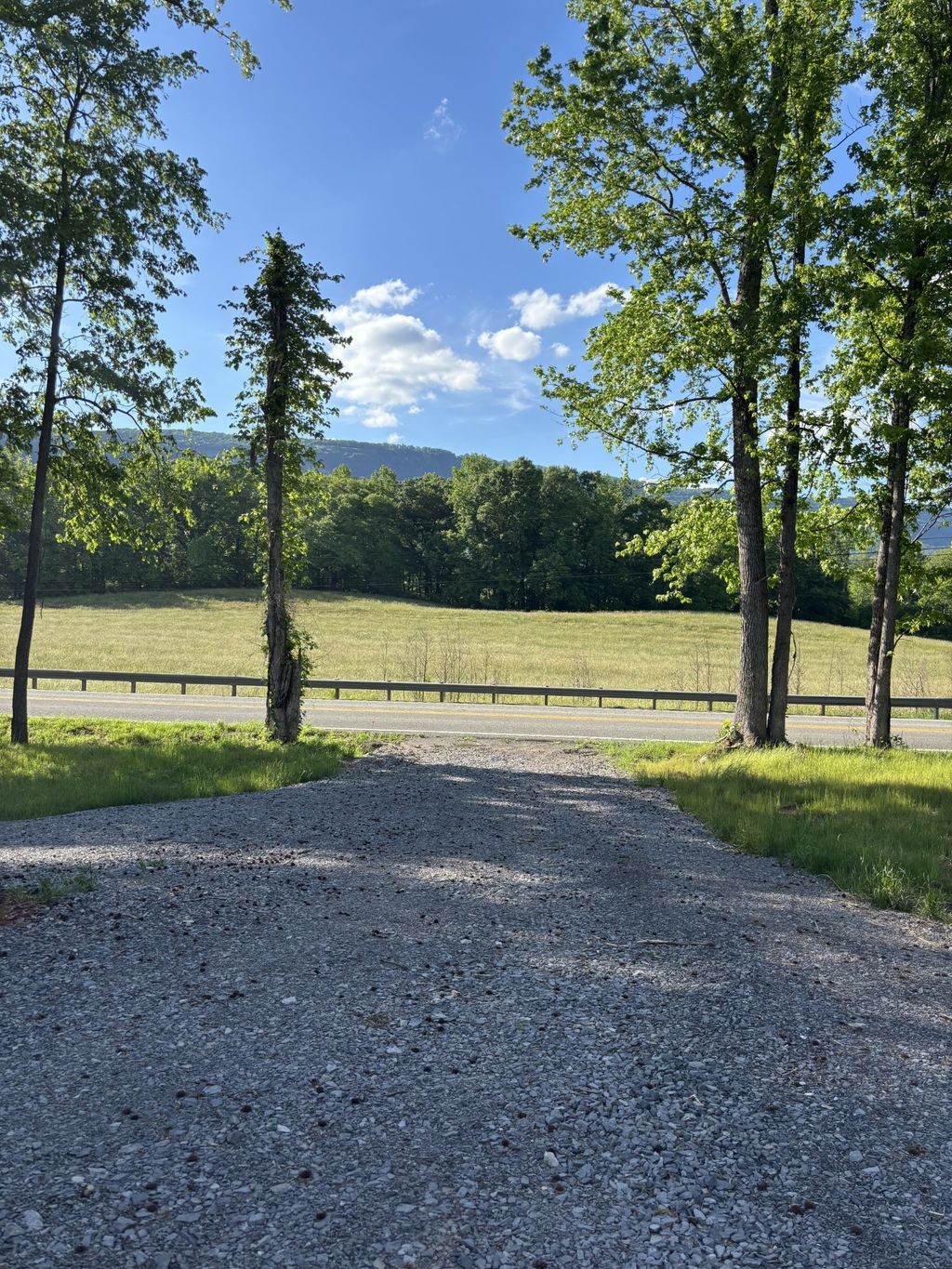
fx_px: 953
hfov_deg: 53.1
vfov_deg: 67.3
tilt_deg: -2.3
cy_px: 634
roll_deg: -2.0
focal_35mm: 26
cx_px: 476
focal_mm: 5.96
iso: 50
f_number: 1.6
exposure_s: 1/1949
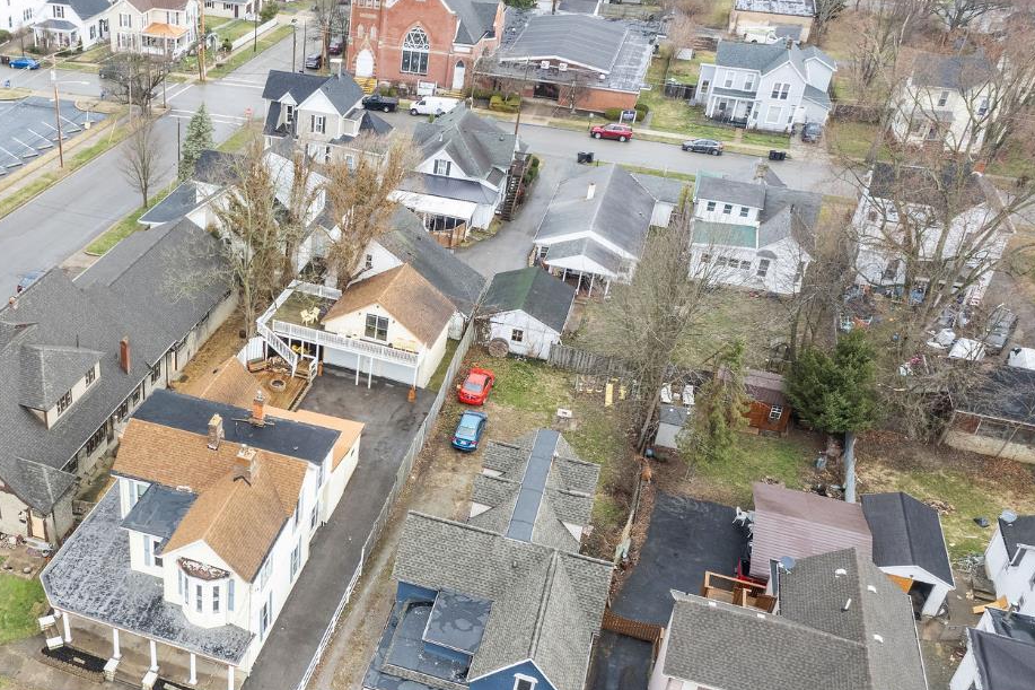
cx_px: 205
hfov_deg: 49.9
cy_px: 398
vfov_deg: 36.8
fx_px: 1035
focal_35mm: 36
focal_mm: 8.38
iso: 120
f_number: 2.8
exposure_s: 1/180
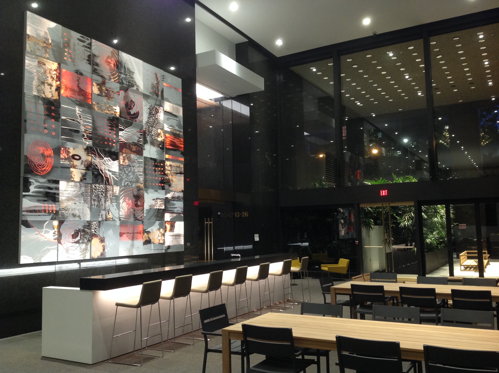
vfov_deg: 40.6
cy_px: 186
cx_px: 250
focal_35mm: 35
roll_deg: -0.3
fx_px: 504
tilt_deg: +6.7
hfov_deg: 52.7
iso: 160
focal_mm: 4.28
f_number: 2.4
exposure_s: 1/15
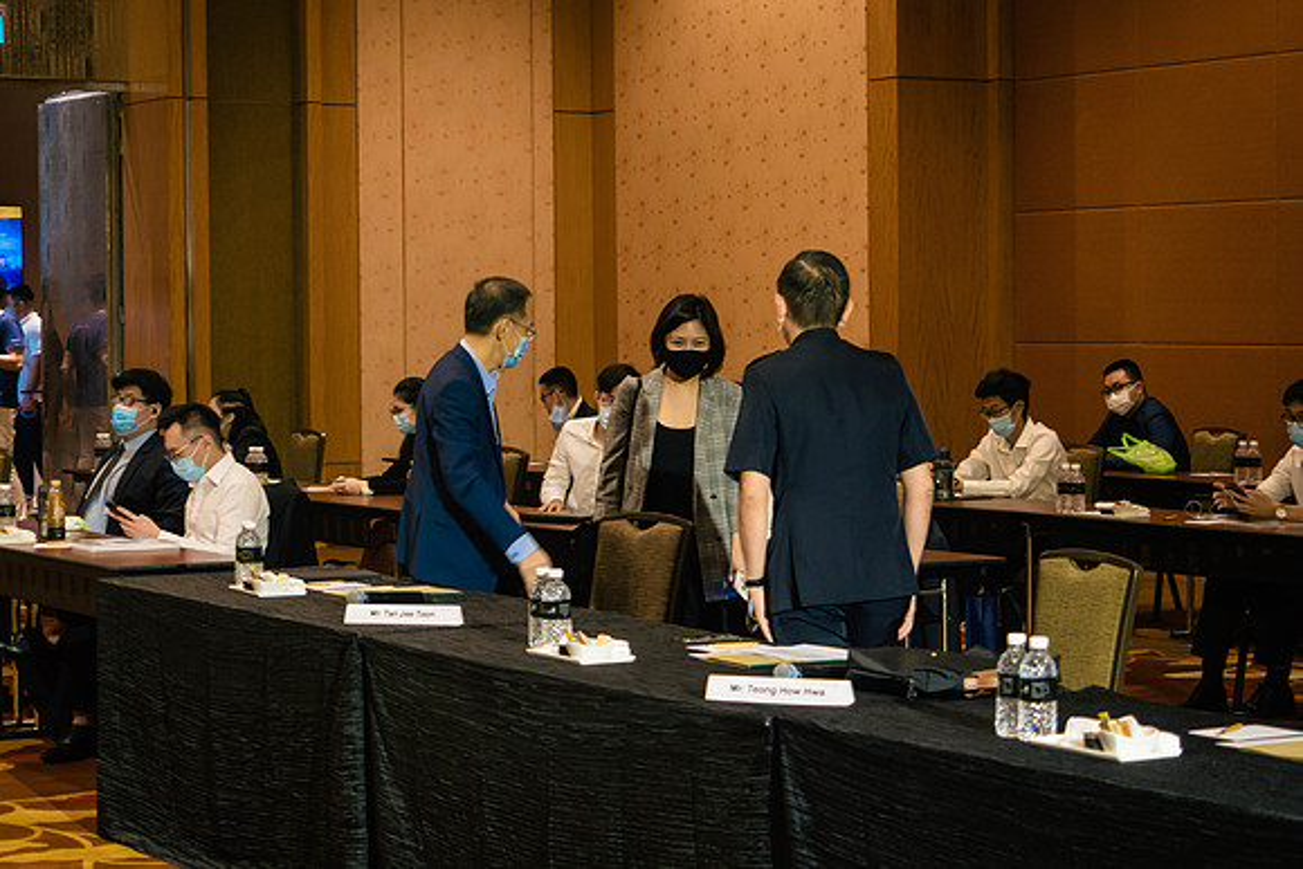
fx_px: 3125
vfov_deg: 15.8
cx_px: 652
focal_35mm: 86
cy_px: 434
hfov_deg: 23.6
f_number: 2.8
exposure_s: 1/100
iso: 1000
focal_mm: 40
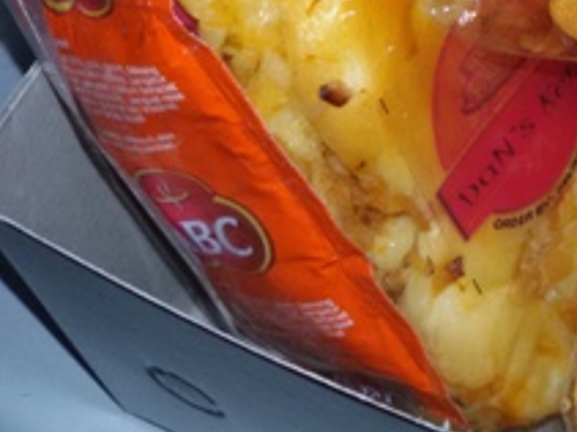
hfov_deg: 25.3
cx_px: 618
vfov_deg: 19.8
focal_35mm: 72
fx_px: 1199
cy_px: -7
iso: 64
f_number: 2.4
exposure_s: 1/100
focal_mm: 2.93
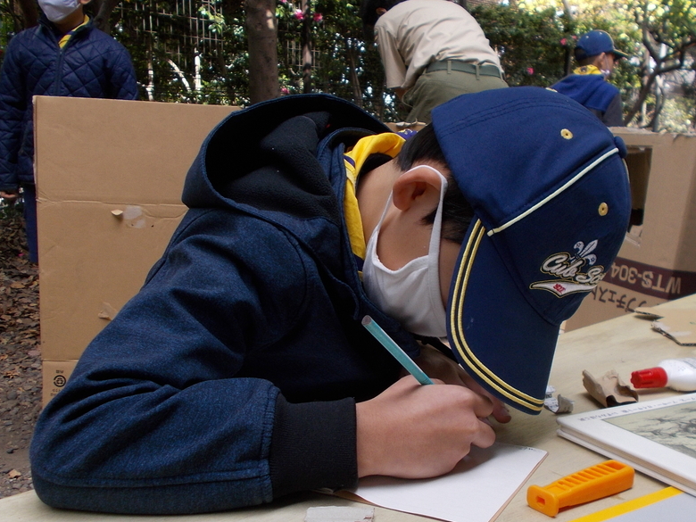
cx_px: 401
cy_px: 290
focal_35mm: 40
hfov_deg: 46.6
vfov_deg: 35.9
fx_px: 804
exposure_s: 1/125
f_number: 3.2
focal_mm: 4.6
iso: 80
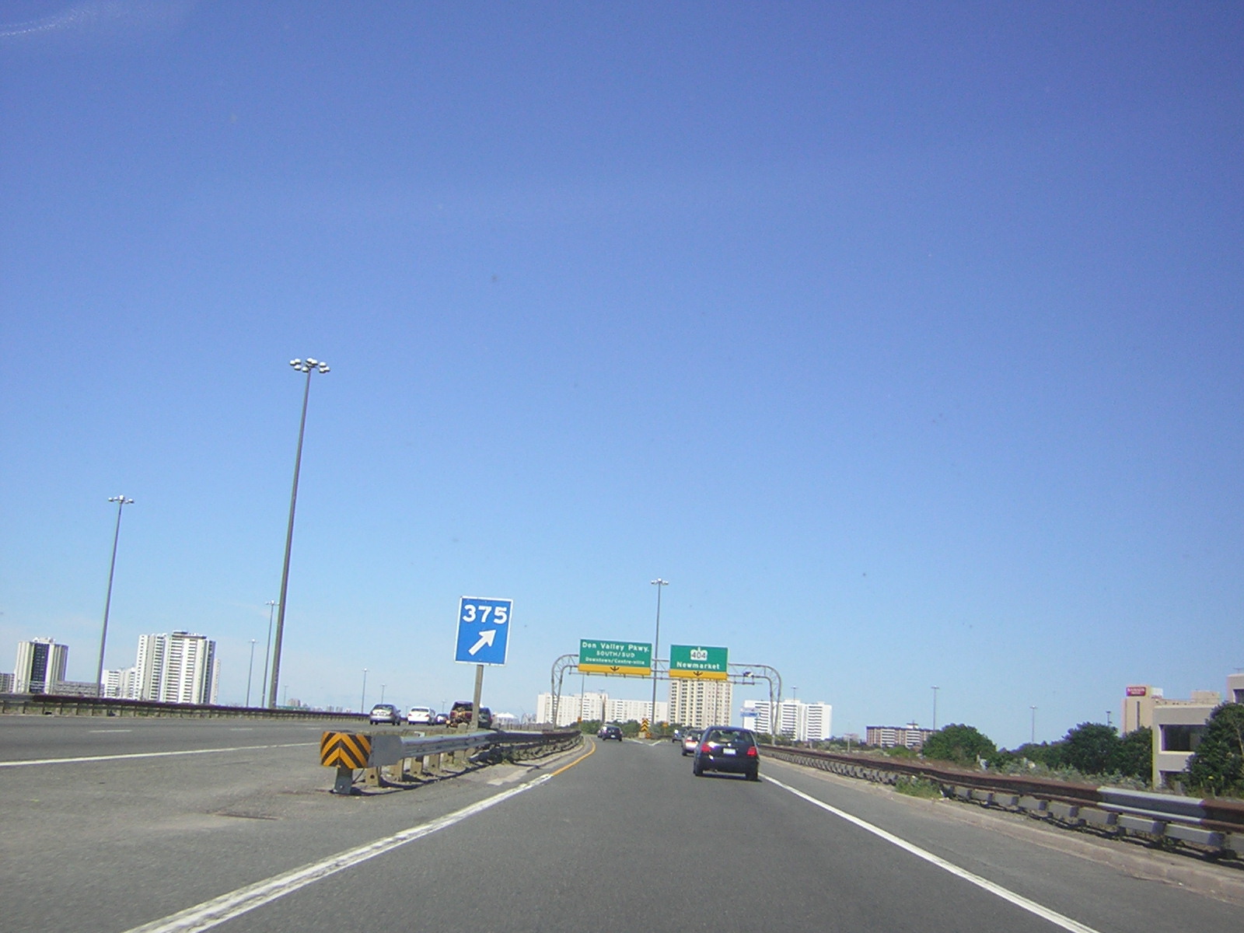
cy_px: 466
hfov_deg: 51.4
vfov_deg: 39.7
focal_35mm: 36
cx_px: 622
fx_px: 1294
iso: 50
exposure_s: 1/281
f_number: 5.2
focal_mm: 4.7
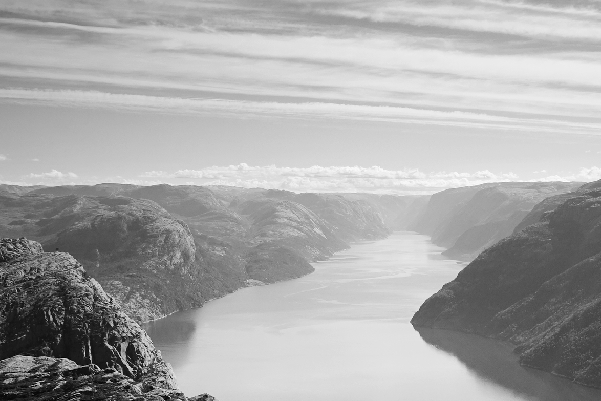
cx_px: 442
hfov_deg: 30.1
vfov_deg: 20.5
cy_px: 270
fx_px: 1102
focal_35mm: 66
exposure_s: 1/200
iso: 125
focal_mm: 11.22
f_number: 4
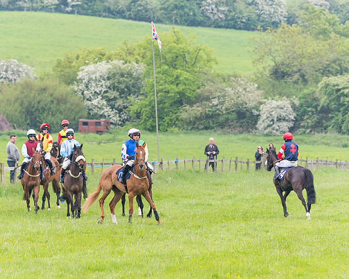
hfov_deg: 5.9
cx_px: 148
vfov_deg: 4.7
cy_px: 123
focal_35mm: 328
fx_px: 3387
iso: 400
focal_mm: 160
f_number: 4
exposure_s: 1/1250
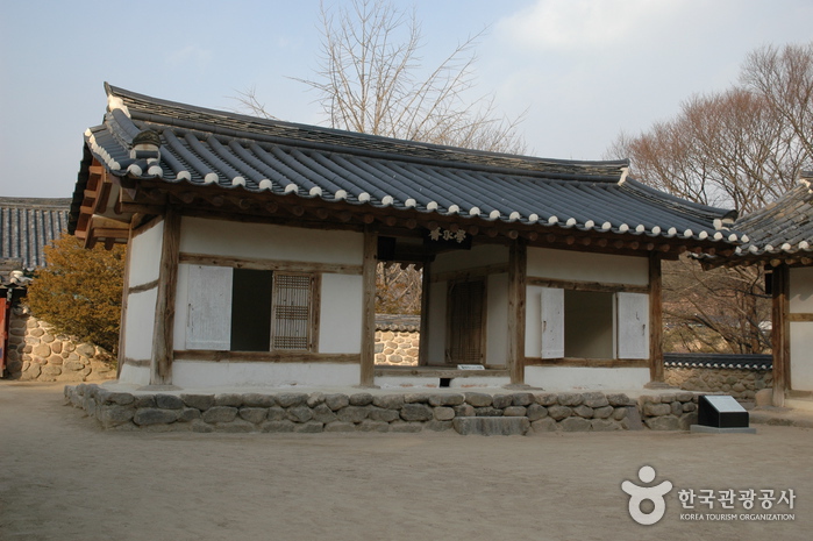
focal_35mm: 38
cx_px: 406
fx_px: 846
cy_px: 270
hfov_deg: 51.3
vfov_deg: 35.4
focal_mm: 25
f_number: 10
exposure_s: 1/160
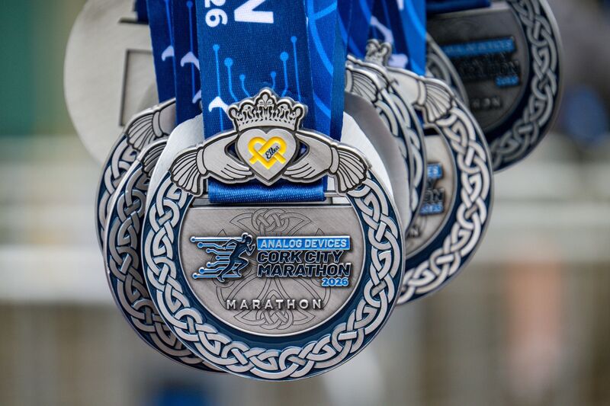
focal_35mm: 211
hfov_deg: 9.8
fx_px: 3574
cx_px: 305
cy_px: 203
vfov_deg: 6.5
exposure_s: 1/500
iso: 400
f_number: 5.6
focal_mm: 141
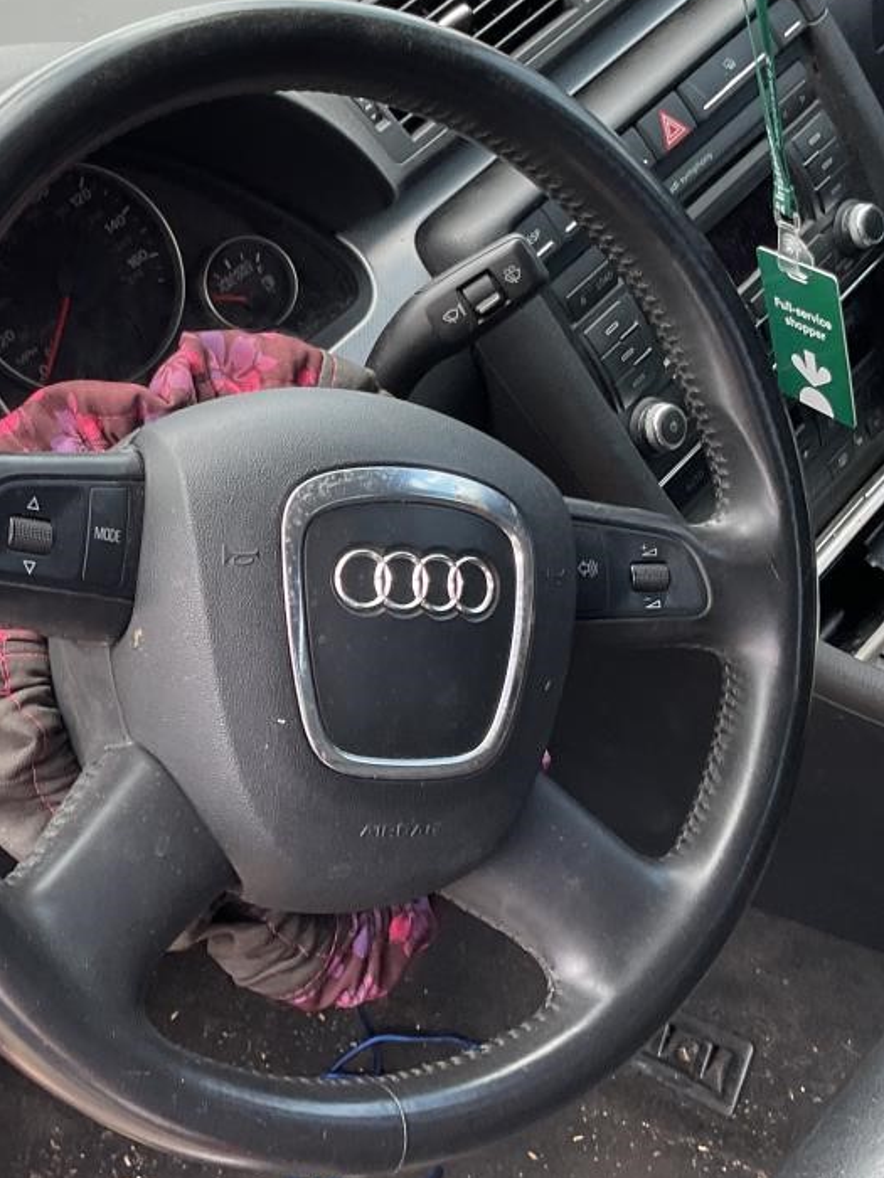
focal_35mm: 53
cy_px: 513
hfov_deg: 27.4
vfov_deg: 36.1
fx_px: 1805
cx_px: 320
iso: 20
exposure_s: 1/100
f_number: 1.8
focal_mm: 3
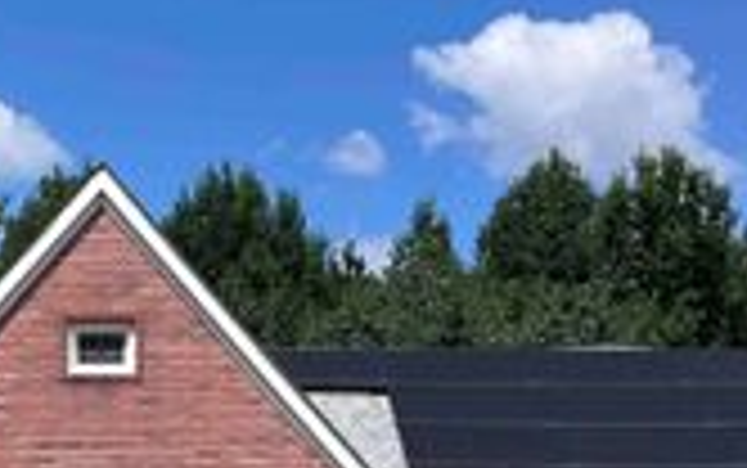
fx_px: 1691
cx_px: 50
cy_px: 538
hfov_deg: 24.1
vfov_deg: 15.3
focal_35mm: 83
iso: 50
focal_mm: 5.1
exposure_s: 1/3876
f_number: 1.6
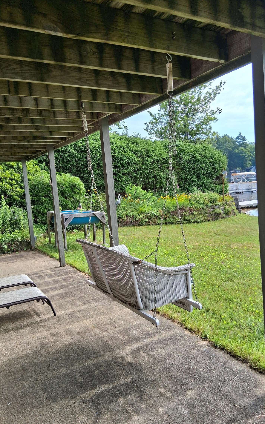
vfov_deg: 66.5
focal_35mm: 28
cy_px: 213
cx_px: 149
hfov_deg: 44.4
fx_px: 324
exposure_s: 1/349
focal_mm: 3.98
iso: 25
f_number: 1.8
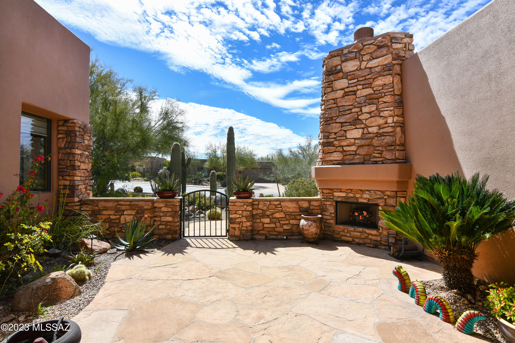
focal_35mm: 16
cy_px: 172
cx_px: 258
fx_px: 229
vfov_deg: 73.7
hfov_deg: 96.7
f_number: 10
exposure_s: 1/400
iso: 100
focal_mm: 11
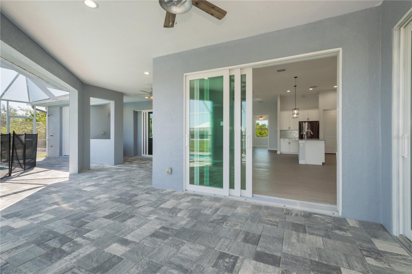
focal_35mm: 15
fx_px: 171
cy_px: 137
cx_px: 206
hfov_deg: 100.5
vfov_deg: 77.2
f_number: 9
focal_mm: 10
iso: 100
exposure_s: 1/60
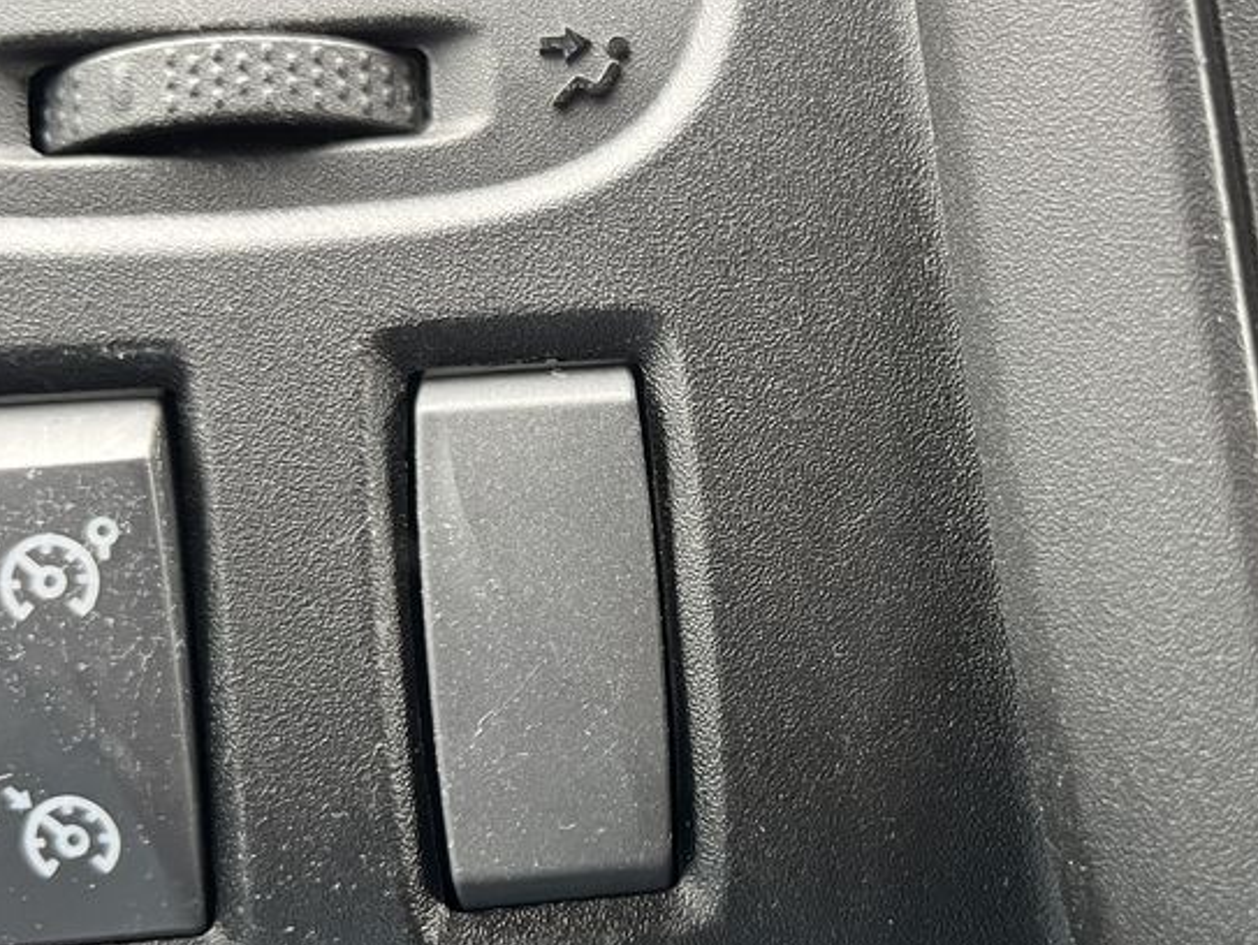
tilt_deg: -13.4
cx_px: 841
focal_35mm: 49
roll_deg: +3.0
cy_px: 625
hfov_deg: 38.4
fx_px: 1782
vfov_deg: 29.5
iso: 125
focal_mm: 5.1
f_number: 1.6
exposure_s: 1/64
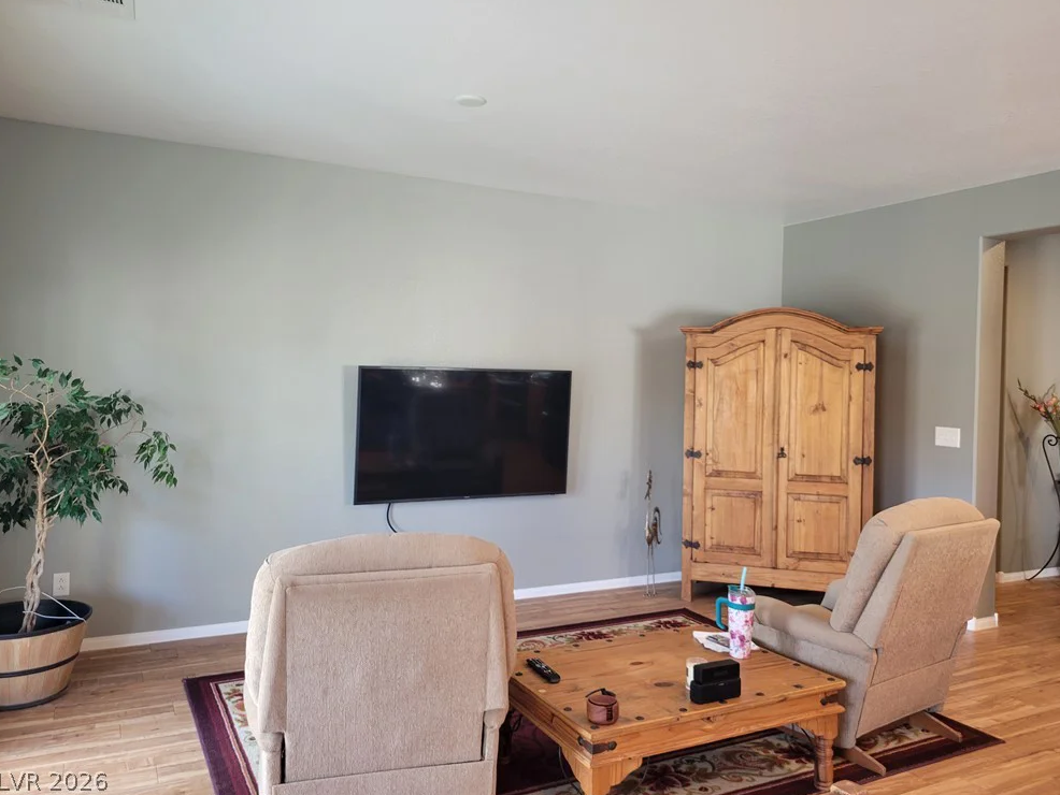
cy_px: 386
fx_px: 827
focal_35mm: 27
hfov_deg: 65.3
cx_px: 540
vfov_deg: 51.4
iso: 160
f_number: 1.8
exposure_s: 1/40
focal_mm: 5.4
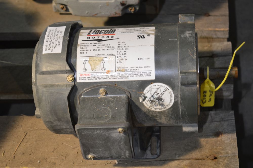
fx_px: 579
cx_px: 126
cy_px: 84
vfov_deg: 16.5
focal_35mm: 82
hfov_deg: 24.6
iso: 400
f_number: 5.6
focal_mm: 55
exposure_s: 1/20
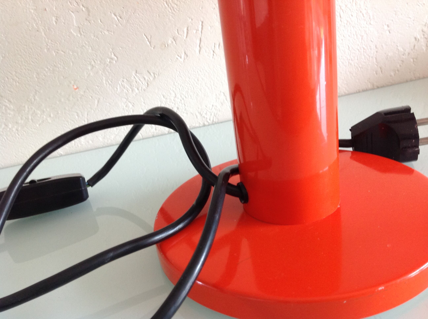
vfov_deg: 40.6
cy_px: 160
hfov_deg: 52.7
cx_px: 214
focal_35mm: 35
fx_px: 432
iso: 100
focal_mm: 4.28
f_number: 2.4
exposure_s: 1/15
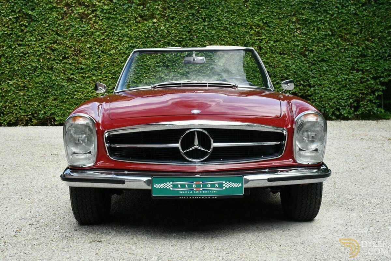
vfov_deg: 34.2
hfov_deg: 49.6
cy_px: 130
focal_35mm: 39
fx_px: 424
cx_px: 196
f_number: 5.6
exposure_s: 1/250
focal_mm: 26
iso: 250
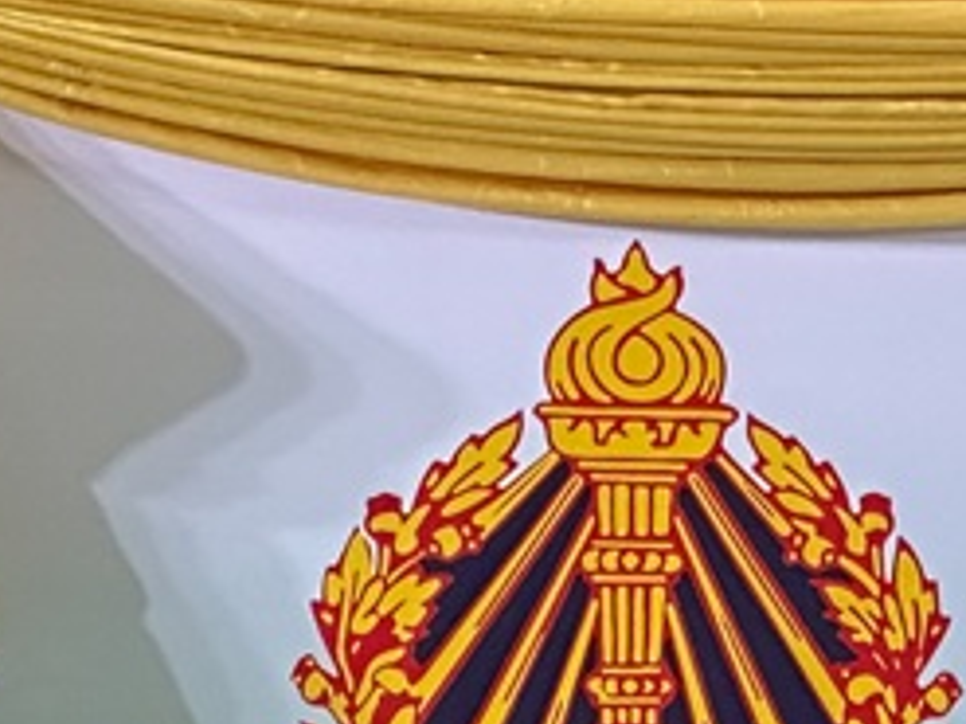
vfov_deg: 3.9
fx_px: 10432
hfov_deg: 5.3
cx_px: 1224
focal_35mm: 374
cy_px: -963
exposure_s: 1/50
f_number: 2.8
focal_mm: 9
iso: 200
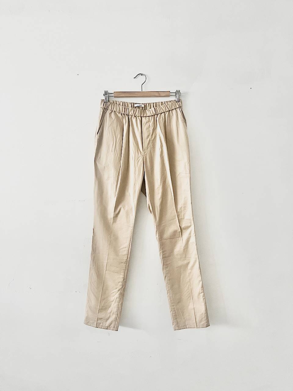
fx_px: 293
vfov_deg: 67.3
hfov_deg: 53.1
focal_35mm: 26
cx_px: 146
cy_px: 196
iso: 500
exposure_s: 1/60
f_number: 1.6
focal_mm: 5.1
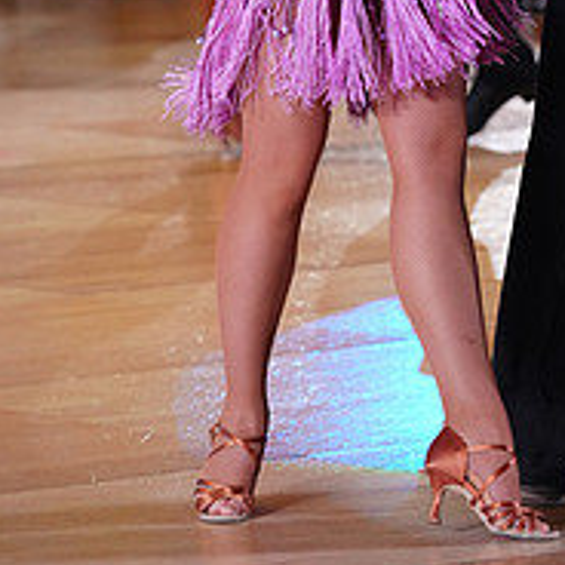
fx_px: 6186
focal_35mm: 335
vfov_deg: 5.2
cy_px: -114
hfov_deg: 5.2
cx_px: 536
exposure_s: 1/400
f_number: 4
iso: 2000
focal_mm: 125
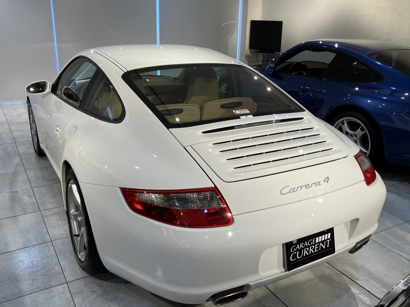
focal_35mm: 29
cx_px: 202
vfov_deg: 48.2
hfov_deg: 61.7
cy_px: 157
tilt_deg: -18.0
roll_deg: -1.3
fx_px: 343
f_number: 1.8
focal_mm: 3.99
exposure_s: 1/100
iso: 80
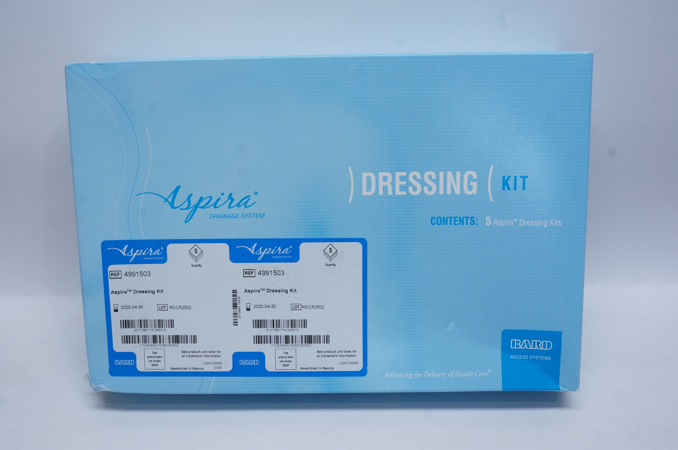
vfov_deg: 36.8
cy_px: 225
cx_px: 339
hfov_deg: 53.2
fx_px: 677
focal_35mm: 36
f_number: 11
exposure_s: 1/15
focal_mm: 24
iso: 400
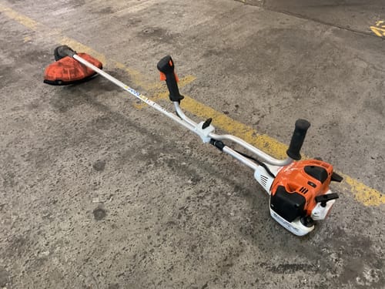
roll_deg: -1.2
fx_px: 323
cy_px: 144
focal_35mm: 29
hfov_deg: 61.7
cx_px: 192
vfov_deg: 48.2
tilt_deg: -41.2
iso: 400
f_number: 1.8
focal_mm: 3
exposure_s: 1/30
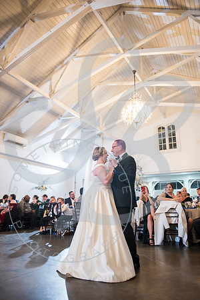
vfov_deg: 67.4
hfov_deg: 47.9
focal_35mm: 27
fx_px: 225
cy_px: 150
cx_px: 100
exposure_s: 1/125
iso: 1600
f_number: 2.8
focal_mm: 27
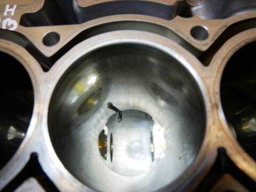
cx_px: 128
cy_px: 96
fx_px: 177
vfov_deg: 56.8
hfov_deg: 71.6
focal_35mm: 24
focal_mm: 12
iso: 200
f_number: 3.5
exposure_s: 1/100
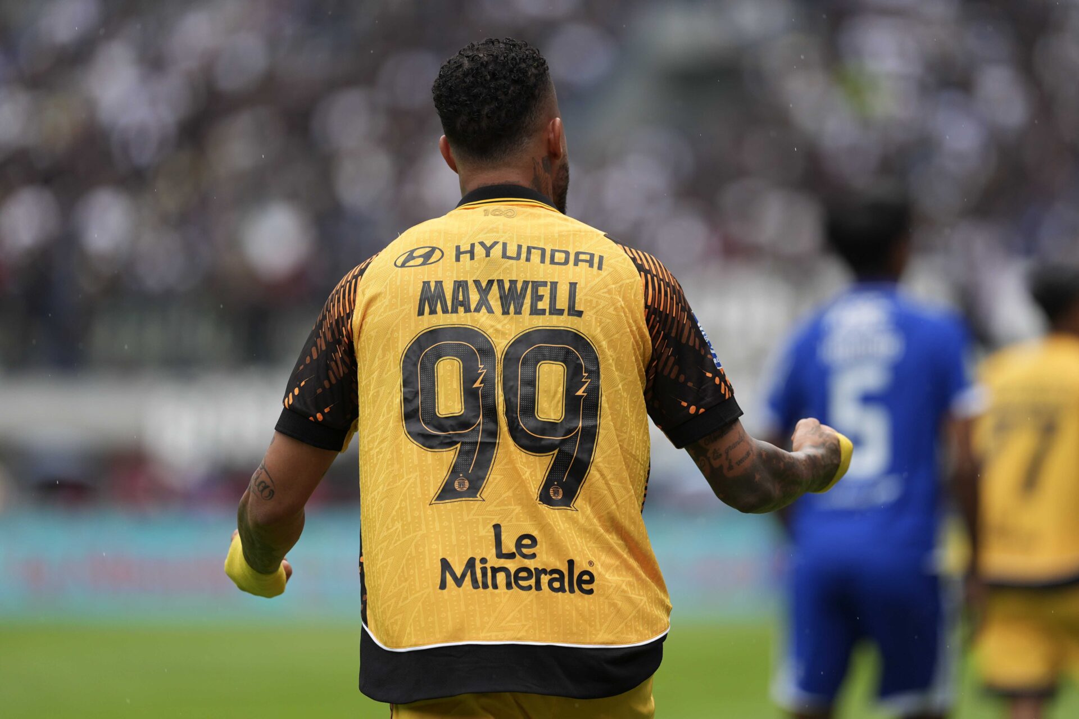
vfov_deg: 4.6
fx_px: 8991
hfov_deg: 6.9
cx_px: 540
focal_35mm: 300
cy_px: 360
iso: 320
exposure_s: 1/1600
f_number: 2.8
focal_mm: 300
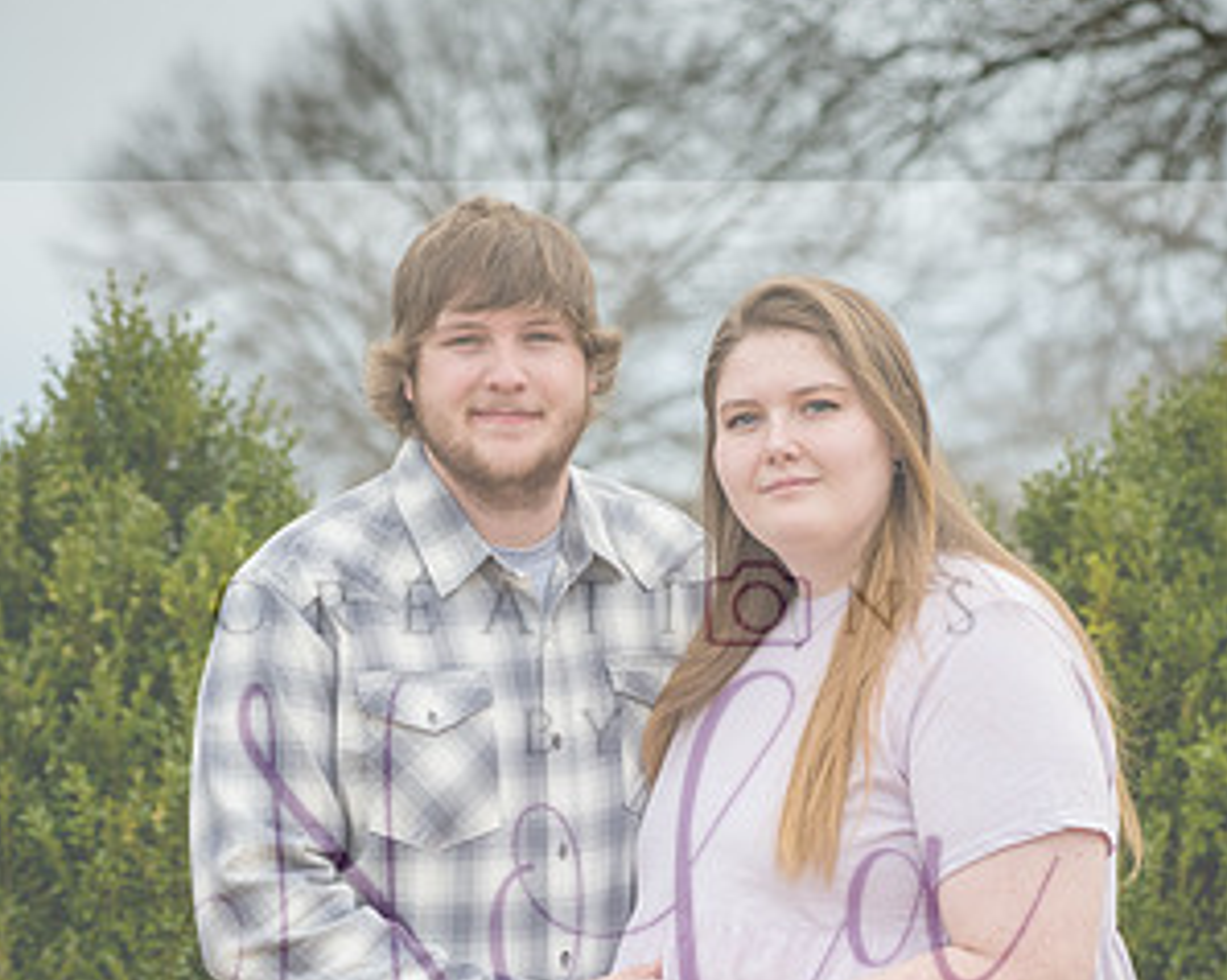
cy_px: 799
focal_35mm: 149
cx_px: 614
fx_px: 5407
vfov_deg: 10.3
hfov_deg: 12.9
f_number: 6.3
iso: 400
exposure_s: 1/640
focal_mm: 105
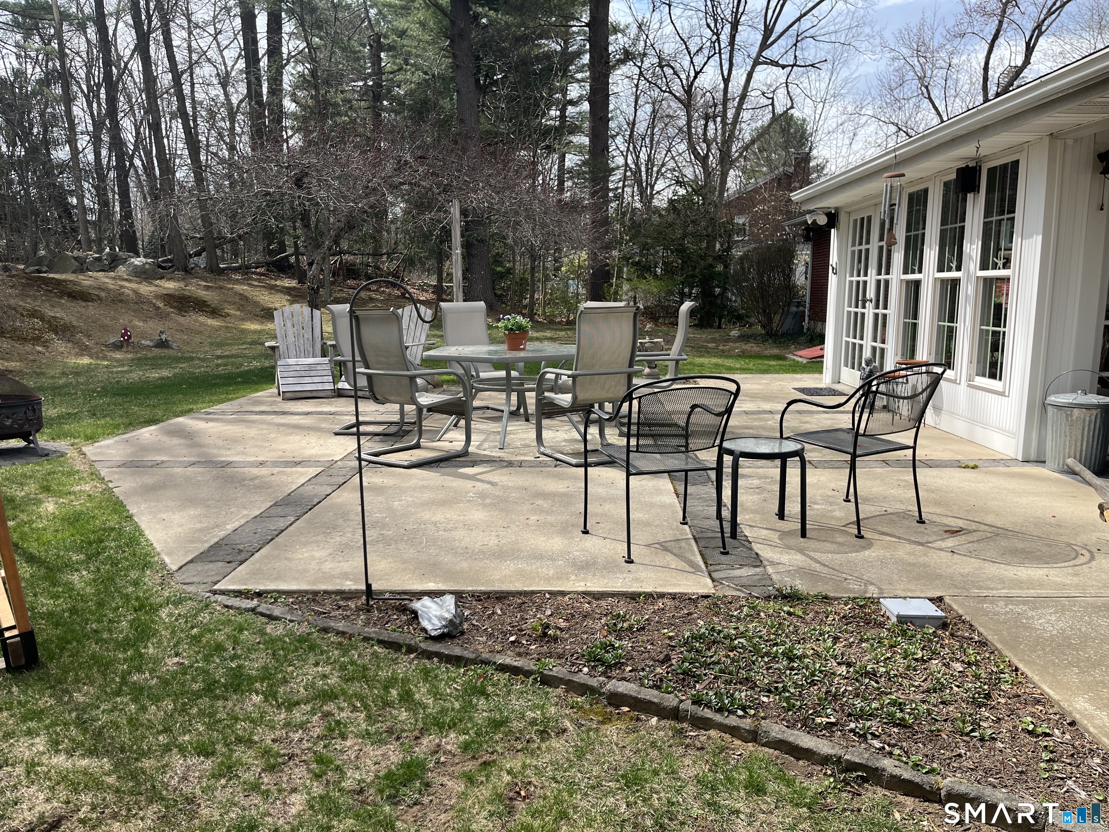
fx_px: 833
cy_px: 416
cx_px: 554
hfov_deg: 67.3
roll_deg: -0.1
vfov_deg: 53.1
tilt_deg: -9.6
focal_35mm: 26
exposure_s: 1/1957
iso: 50
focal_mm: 5.1
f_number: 1.6
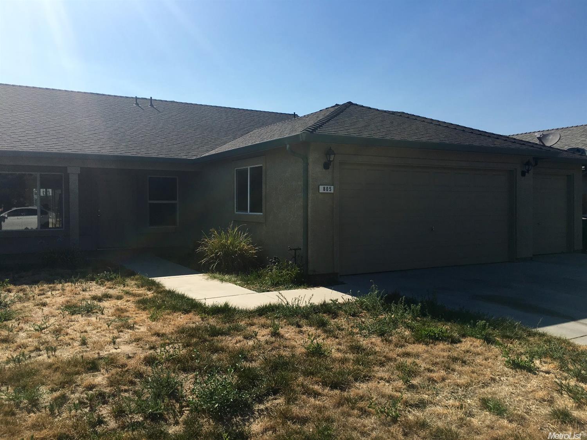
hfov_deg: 61.7
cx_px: 294
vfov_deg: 48.2
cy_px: 220
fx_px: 492
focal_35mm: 29
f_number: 2.2
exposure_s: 1/2404
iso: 25
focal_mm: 4.15
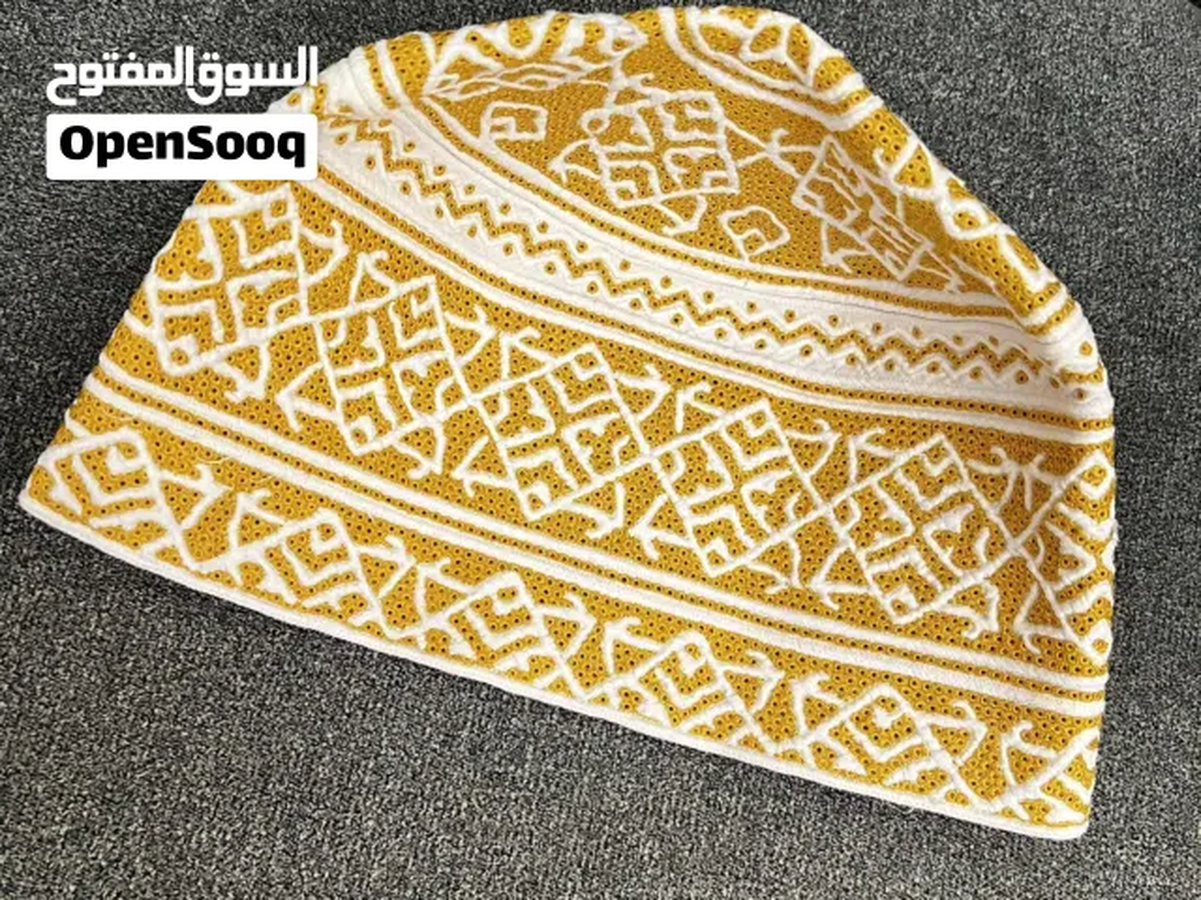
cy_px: 450
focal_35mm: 26
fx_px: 902
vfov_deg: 53.1
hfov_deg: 67.3
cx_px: 600
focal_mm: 5.7
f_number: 1.5
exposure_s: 1/50
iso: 160
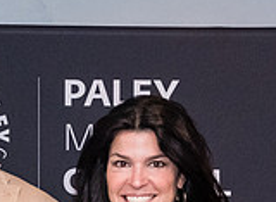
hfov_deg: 12.0
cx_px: -64
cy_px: 335
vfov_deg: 8.7
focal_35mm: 162
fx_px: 1280
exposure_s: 1/400
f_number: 4.5
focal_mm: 38
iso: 4000
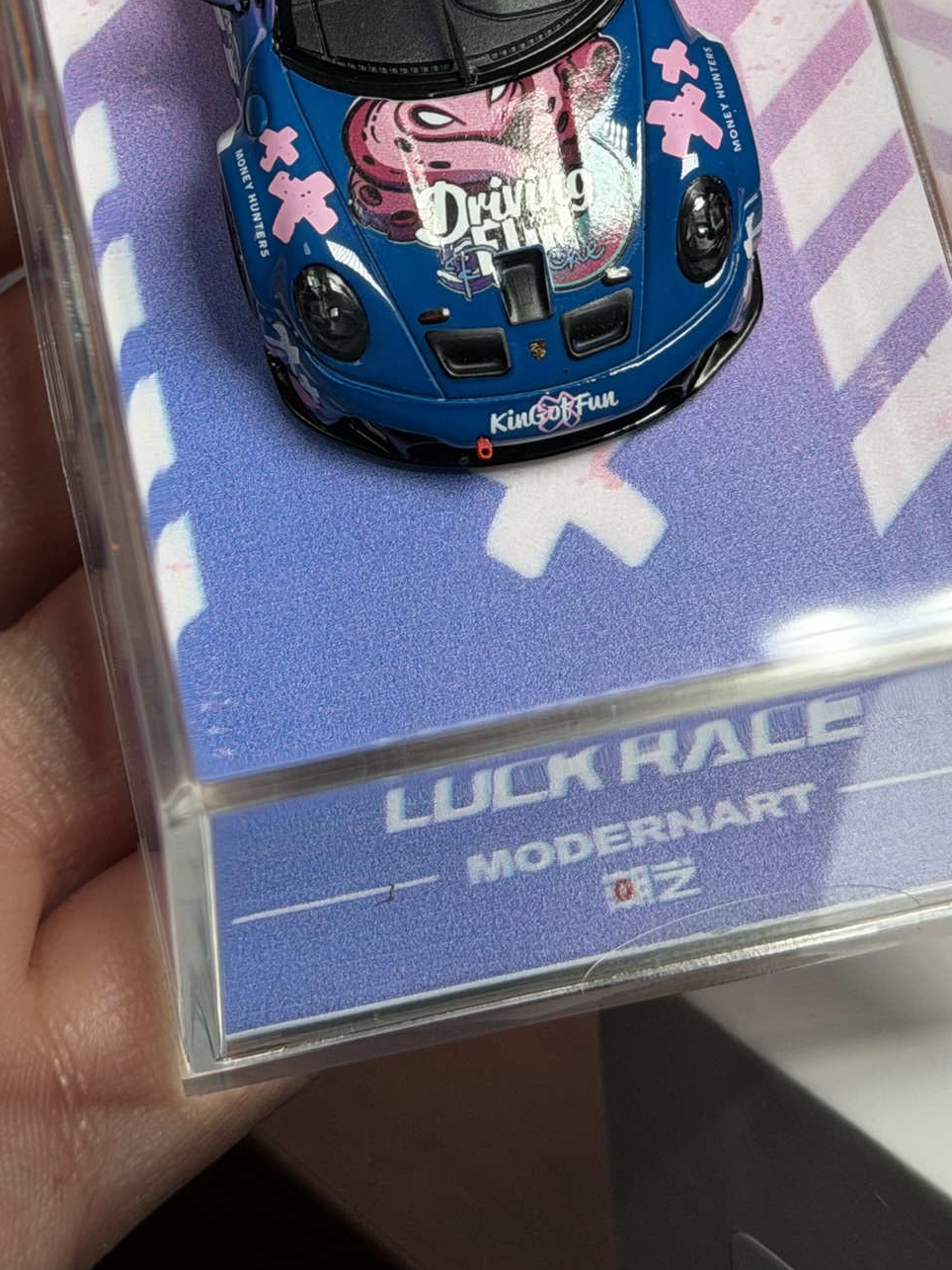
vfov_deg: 17.1
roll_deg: +5.5
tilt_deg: -20.6
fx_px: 4108
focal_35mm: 112
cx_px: 284
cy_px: -34
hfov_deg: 13.2
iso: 64
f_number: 1.78
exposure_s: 1/247
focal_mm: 6.76
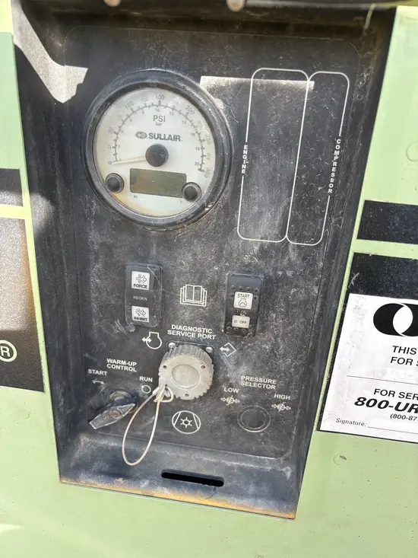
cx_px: 209
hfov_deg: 53.1
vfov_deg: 67.3
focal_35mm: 26
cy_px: 279
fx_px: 418
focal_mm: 5.96
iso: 40
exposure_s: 1/212
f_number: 1.6
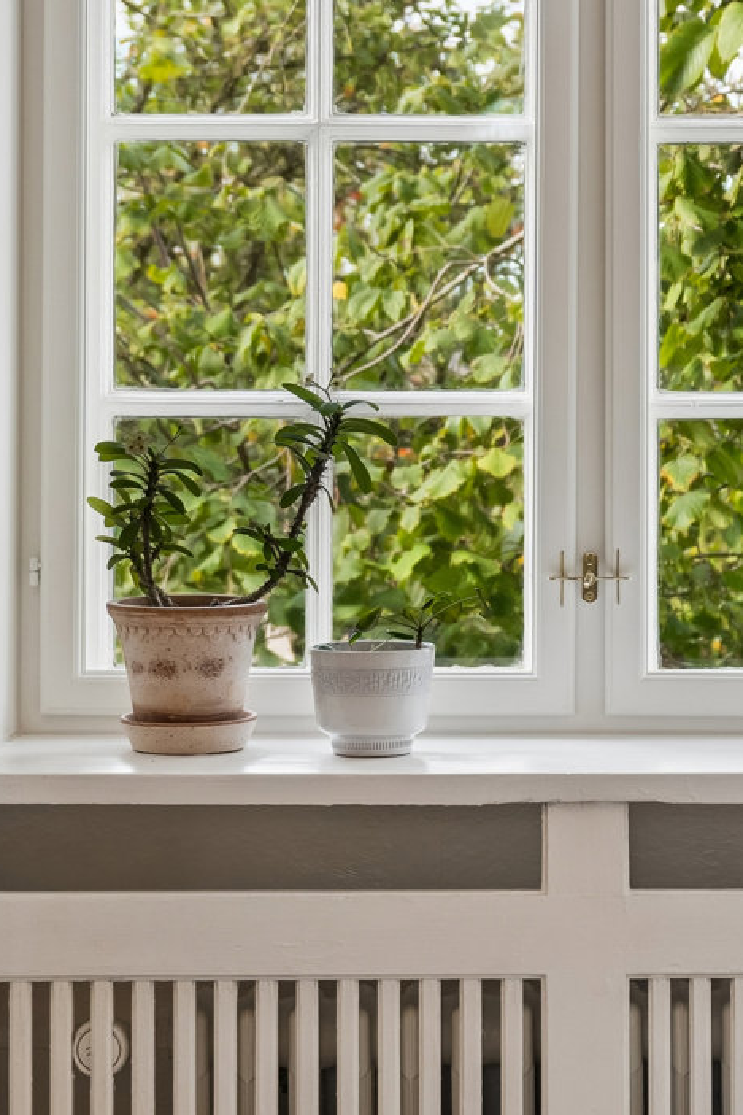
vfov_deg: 16.9
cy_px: 458
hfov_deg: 11.3
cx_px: 605
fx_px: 3746
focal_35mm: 121
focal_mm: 34
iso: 200
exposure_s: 1/80
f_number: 4
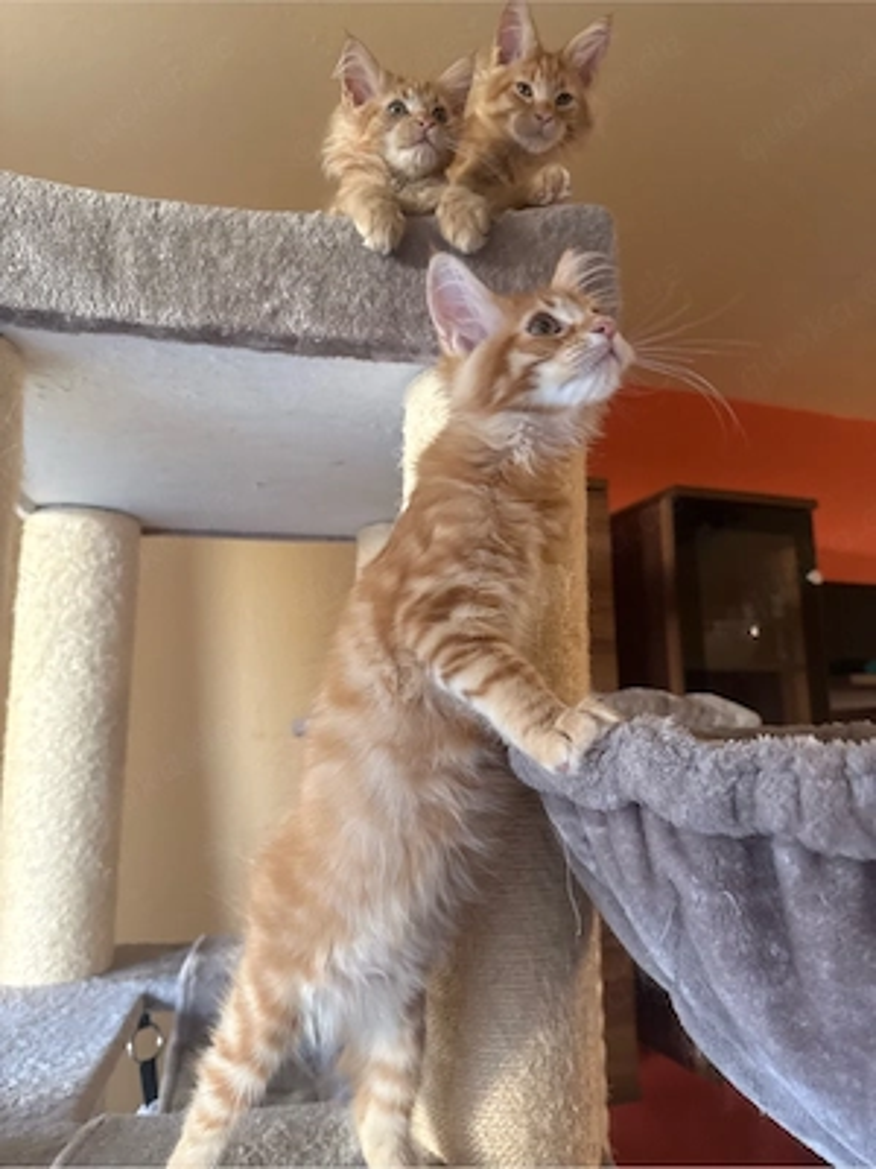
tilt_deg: +14.1
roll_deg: +0.8
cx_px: 438
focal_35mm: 24
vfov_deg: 71.6
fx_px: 810
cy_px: 584
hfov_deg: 56.8
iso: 320
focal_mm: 6.76
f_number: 1.78
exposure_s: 1/60
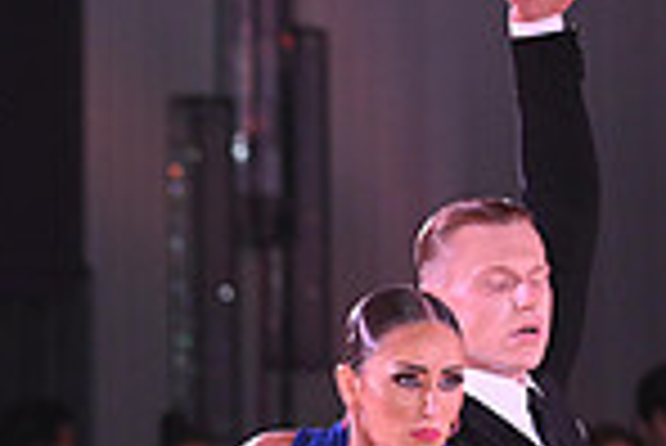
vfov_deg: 2.1
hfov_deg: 3.1
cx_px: -50
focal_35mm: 665
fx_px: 12314
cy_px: 674
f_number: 4.5
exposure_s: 1/200
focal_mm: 170
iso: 1600
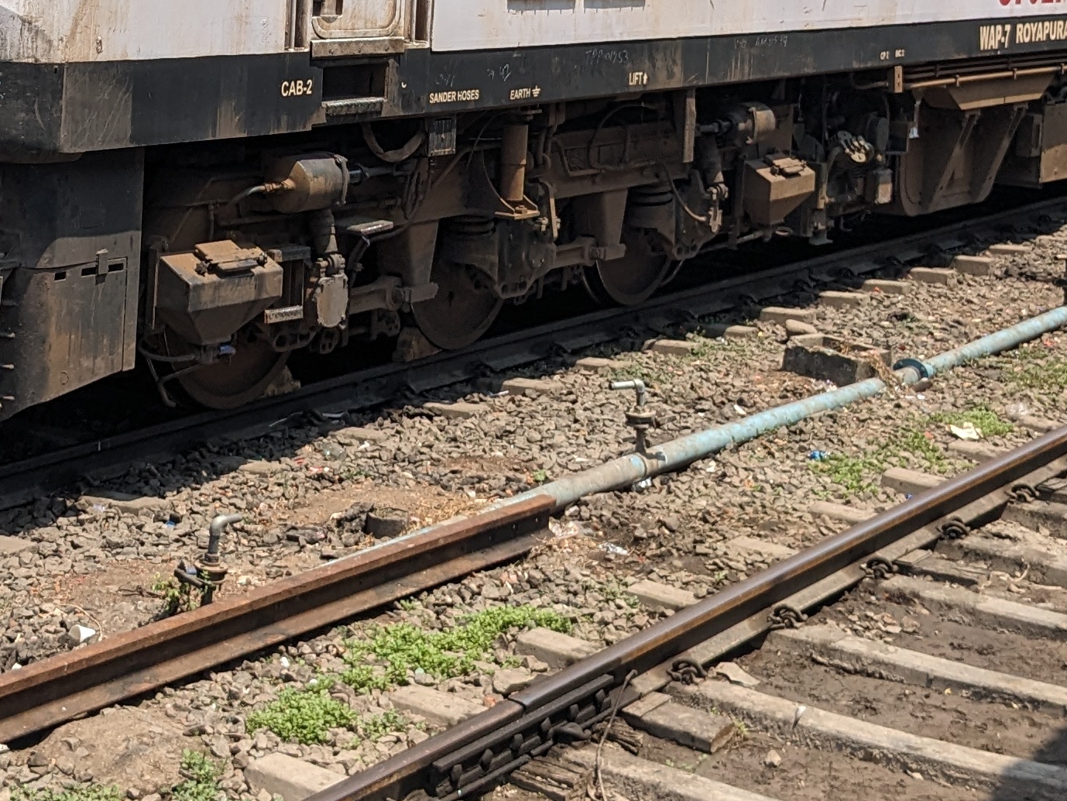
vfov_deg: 18.1
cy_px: -53
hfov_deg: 24.5
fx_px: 2436
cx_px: 300
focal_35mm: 79
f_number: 1.73
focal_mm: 4.38
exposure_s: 1/2924
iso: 62
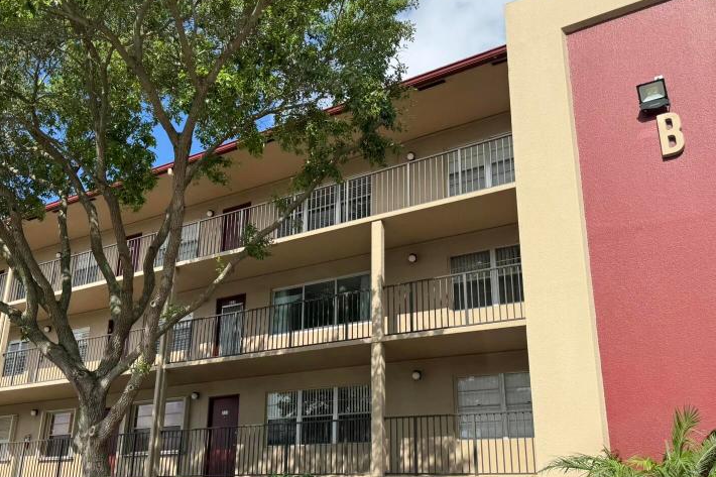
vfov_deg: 36.7
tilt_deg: +17.9
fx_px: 716
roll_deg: -1.9
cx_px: 272
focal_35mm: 36
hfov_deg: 52.6
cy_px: 292
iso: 80
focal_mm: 6.76
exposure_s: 1/3413
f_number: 1.78
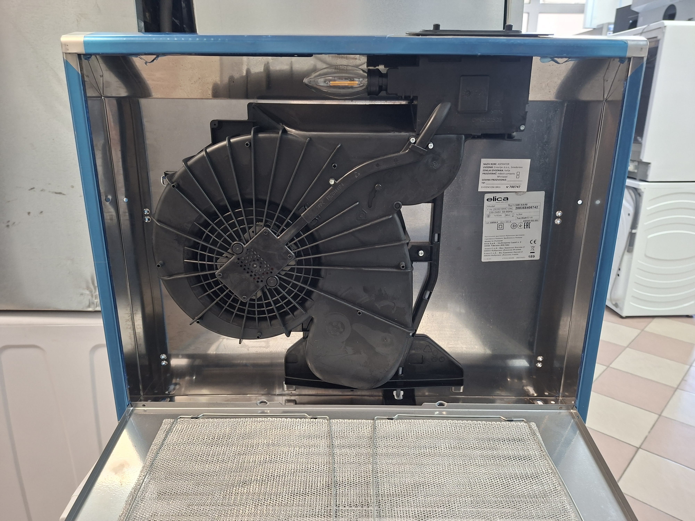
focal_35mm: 23
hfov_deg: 73.9
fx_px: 462
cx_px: 348
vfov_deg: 58.9
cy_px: 260
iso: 250
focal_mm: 5.54
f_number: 1.8
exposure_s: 1/33
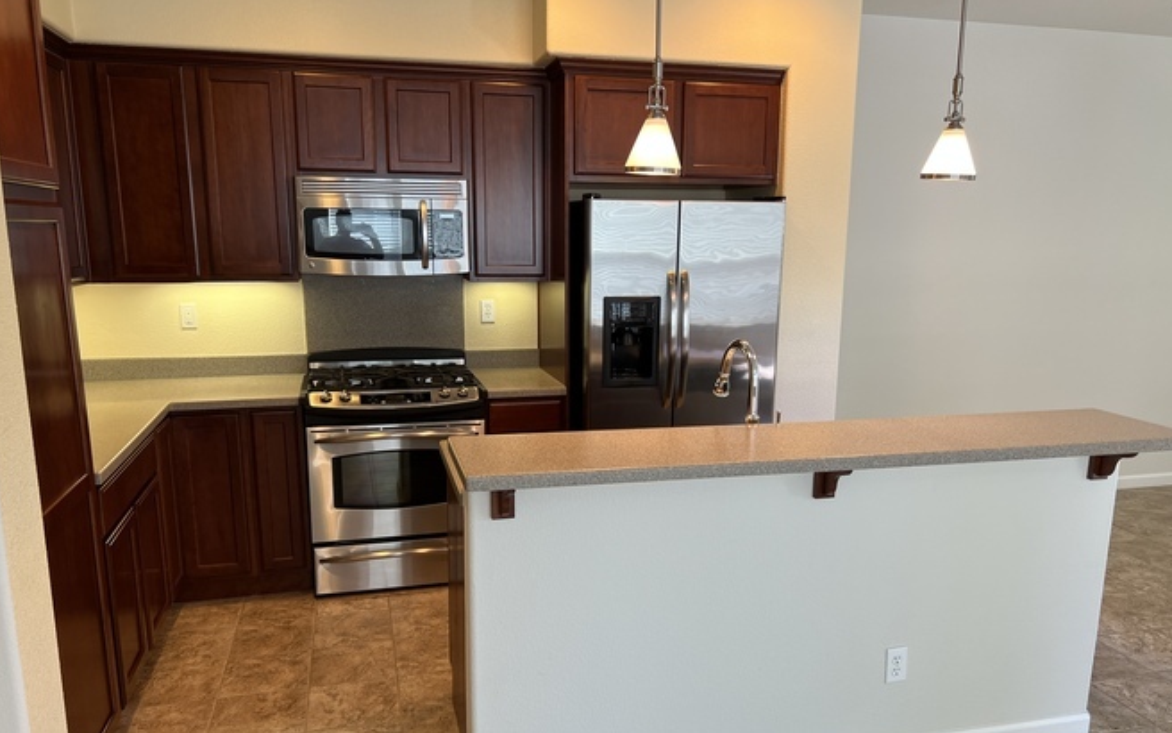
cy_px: 425
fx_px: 894
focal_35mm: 28
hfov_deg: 66.5
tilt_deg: -13.2
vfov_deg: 44.4
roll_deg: -0.4
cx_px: 589
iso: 100
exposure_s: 1/120
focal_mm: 5.7
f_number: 1.5
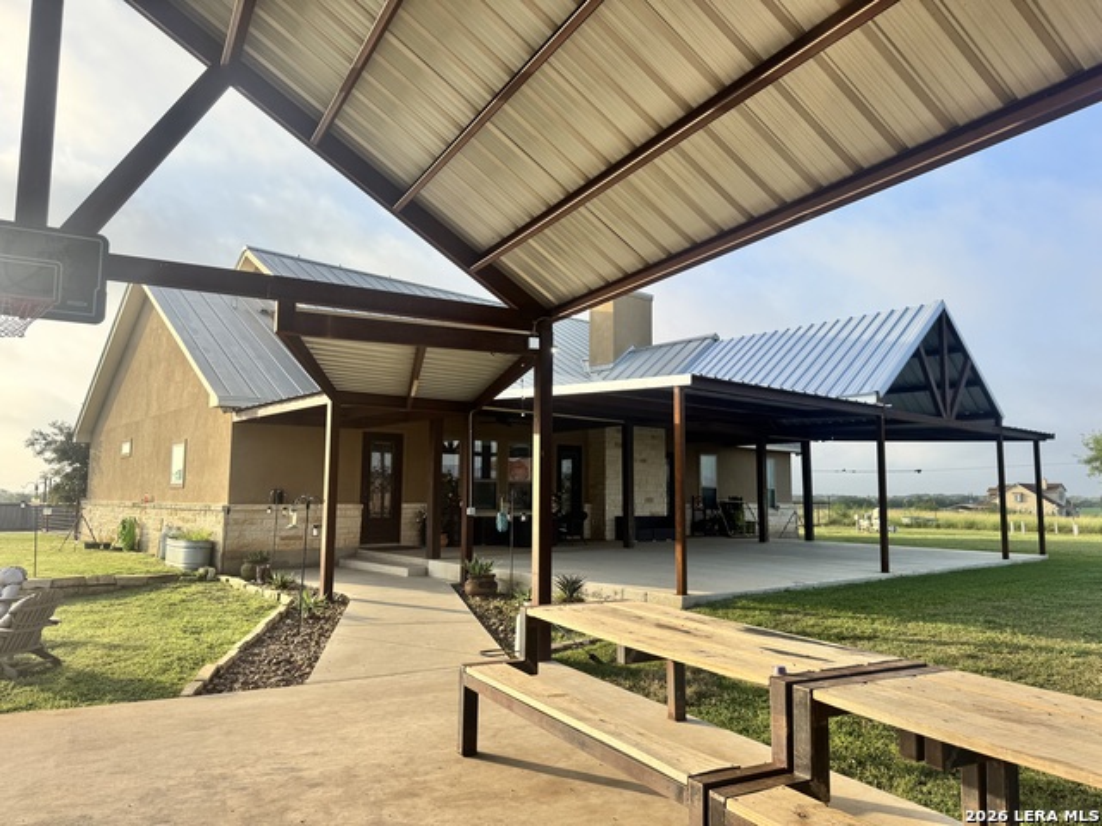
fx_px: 764
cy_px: 413
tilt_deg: +4.3
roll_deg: -0.6
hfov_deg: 71.6
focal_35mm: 24
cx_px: 551
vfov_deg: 56.8
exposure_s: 1/2041
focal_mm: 6.76
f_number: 1.78
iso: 80
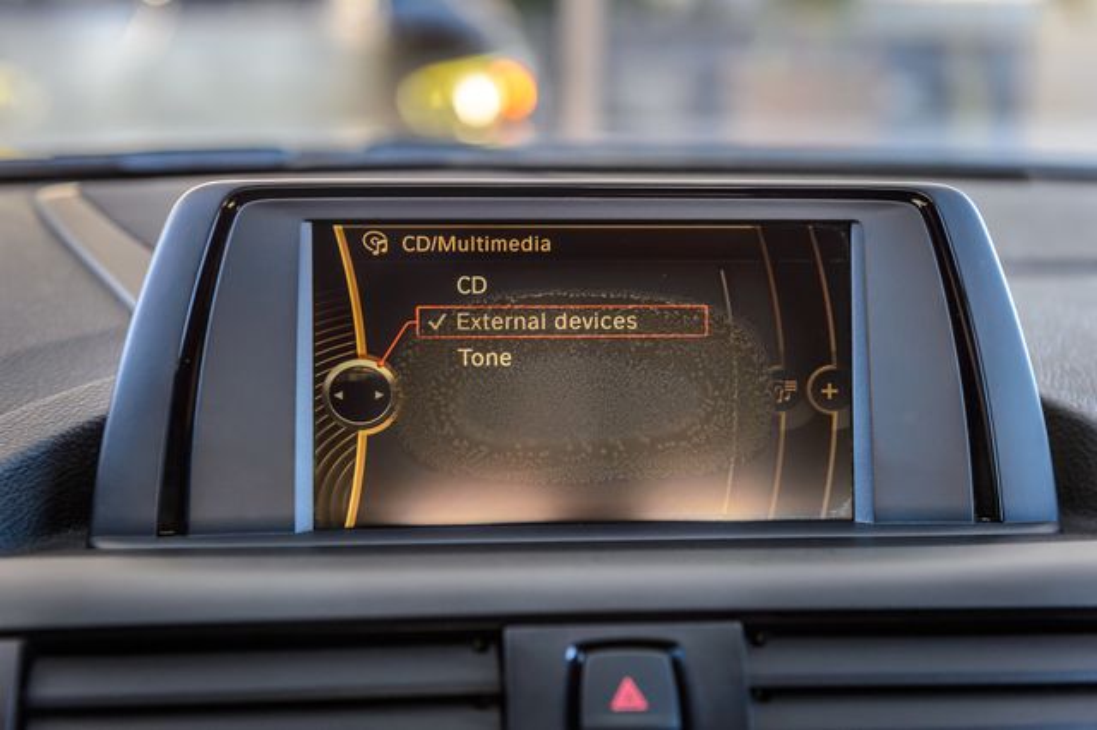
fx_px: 1584
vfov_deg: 26.0
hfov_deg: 38.2
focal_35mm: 52
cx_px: 548
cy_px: 365
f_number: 4
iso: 400
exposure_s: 1/125
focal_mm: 52
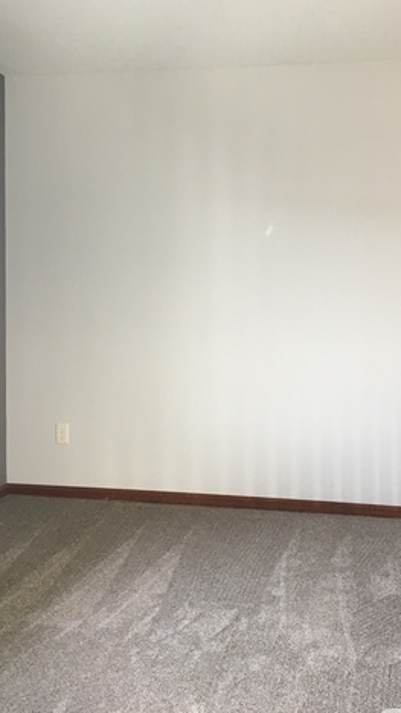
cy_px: 261
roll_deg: +0.3
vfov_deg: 45.0
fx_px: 851
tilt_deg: -1.6
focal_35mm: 45
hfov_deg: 26.4
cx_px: 247
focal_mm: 4.15
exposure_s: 1/30
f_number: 2.2
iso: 64
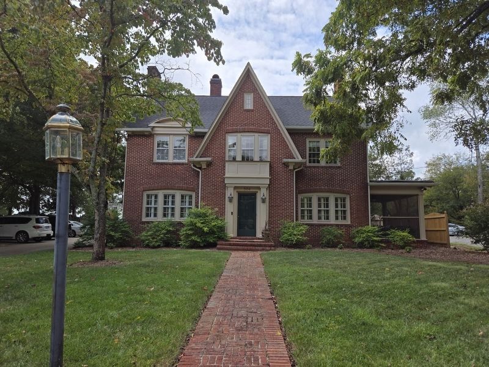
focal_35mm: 23
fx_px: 325
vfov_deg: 58.9
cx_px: 244
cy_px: 184
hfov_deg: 73.9
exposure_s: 1/1920
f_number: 1.8
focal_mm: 5.4
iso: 25
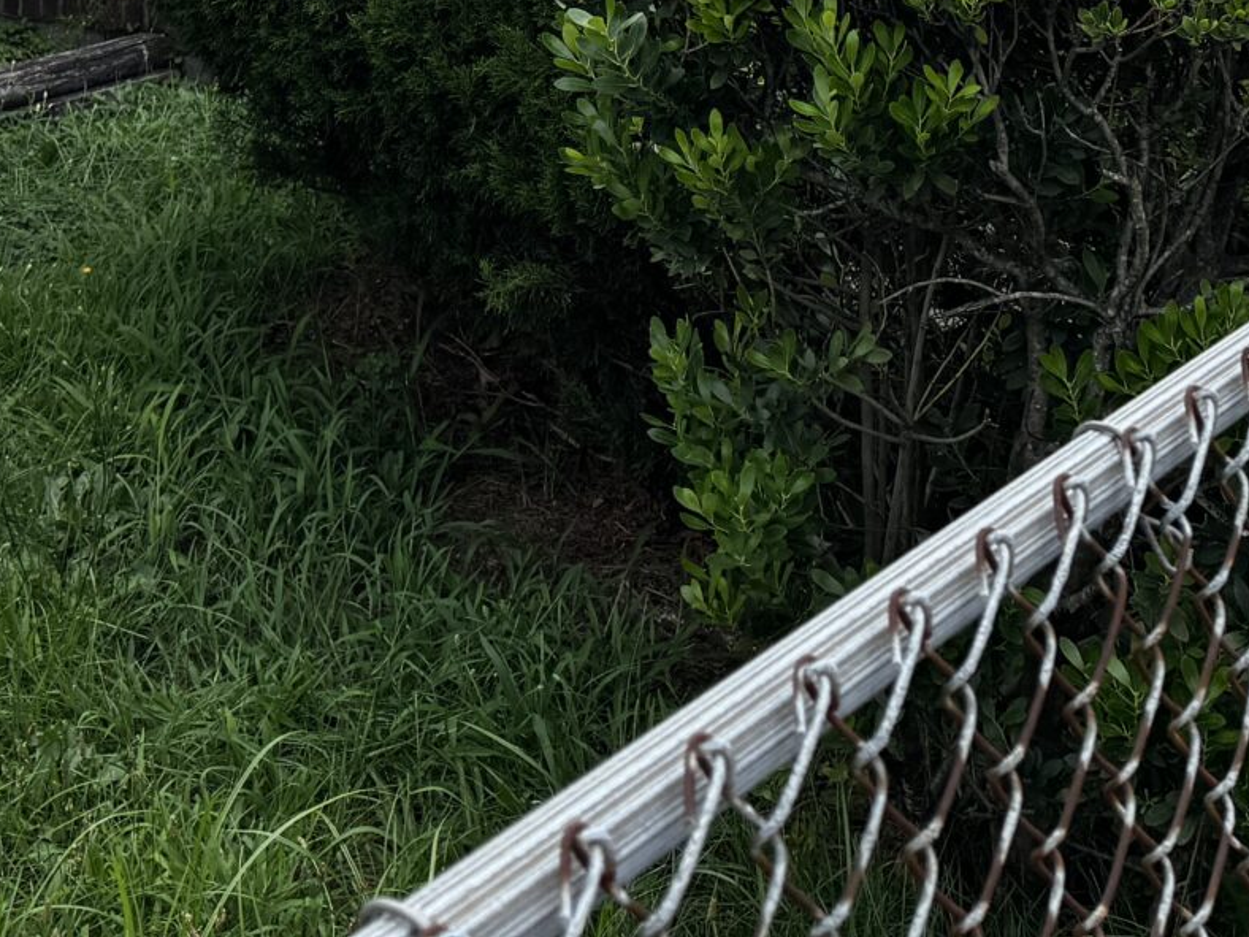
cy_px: -583
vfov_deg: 16.7
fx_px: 2814
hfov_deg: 25.0
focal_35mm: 78
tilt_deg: +1.9
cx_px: 525
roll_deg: +0.4
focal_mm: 6.76
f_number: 1.78
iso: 80
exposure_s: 1/1560
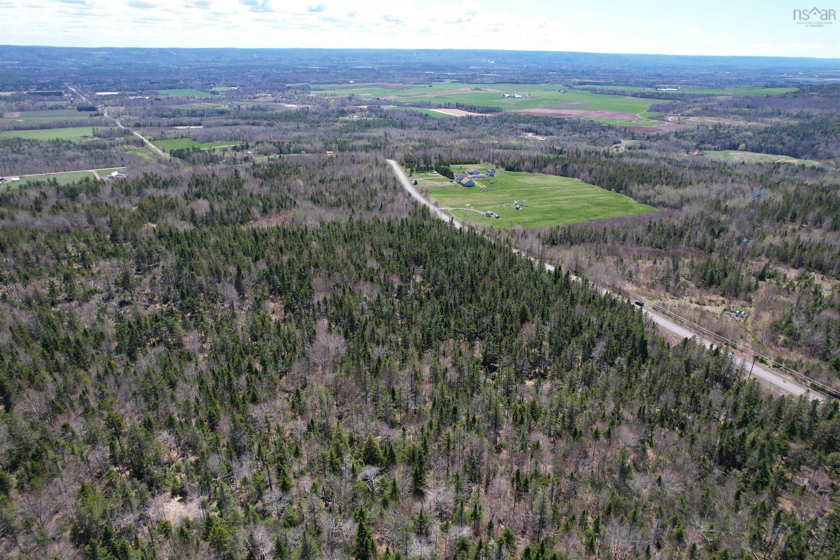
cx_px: 420
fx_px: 513
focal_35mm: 22
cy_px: 280
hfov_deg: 78.6
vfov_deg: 57.2
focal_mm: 8.38
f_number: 2.8
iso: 100
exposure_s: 1/1000
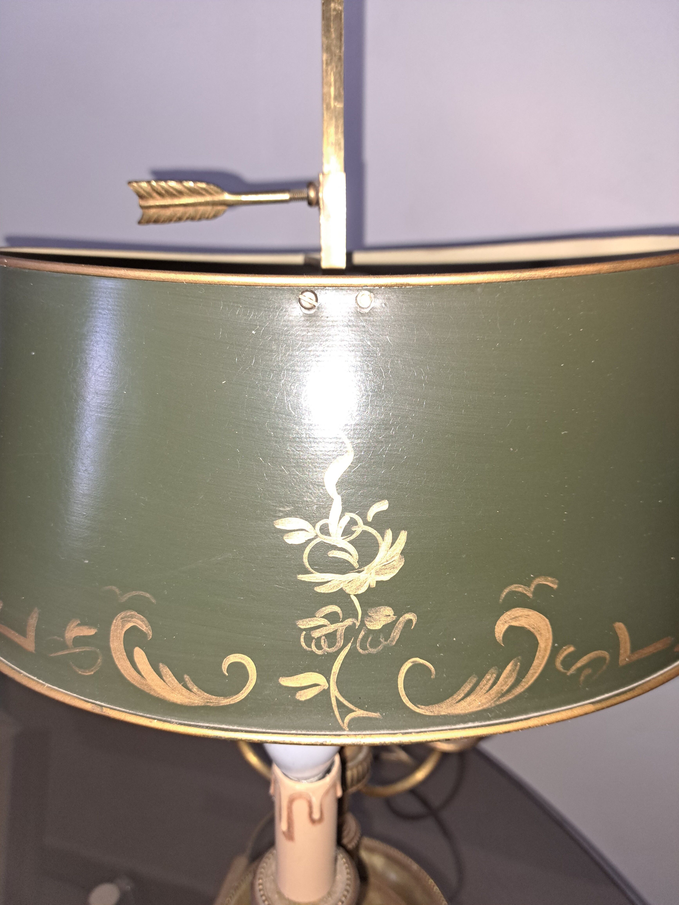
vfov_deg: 71.6
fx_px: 628
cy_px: 452
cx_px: 340
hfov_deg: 56.8
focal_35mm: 24
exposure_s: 1/50
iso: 160
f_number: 1.8
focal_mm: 5.23
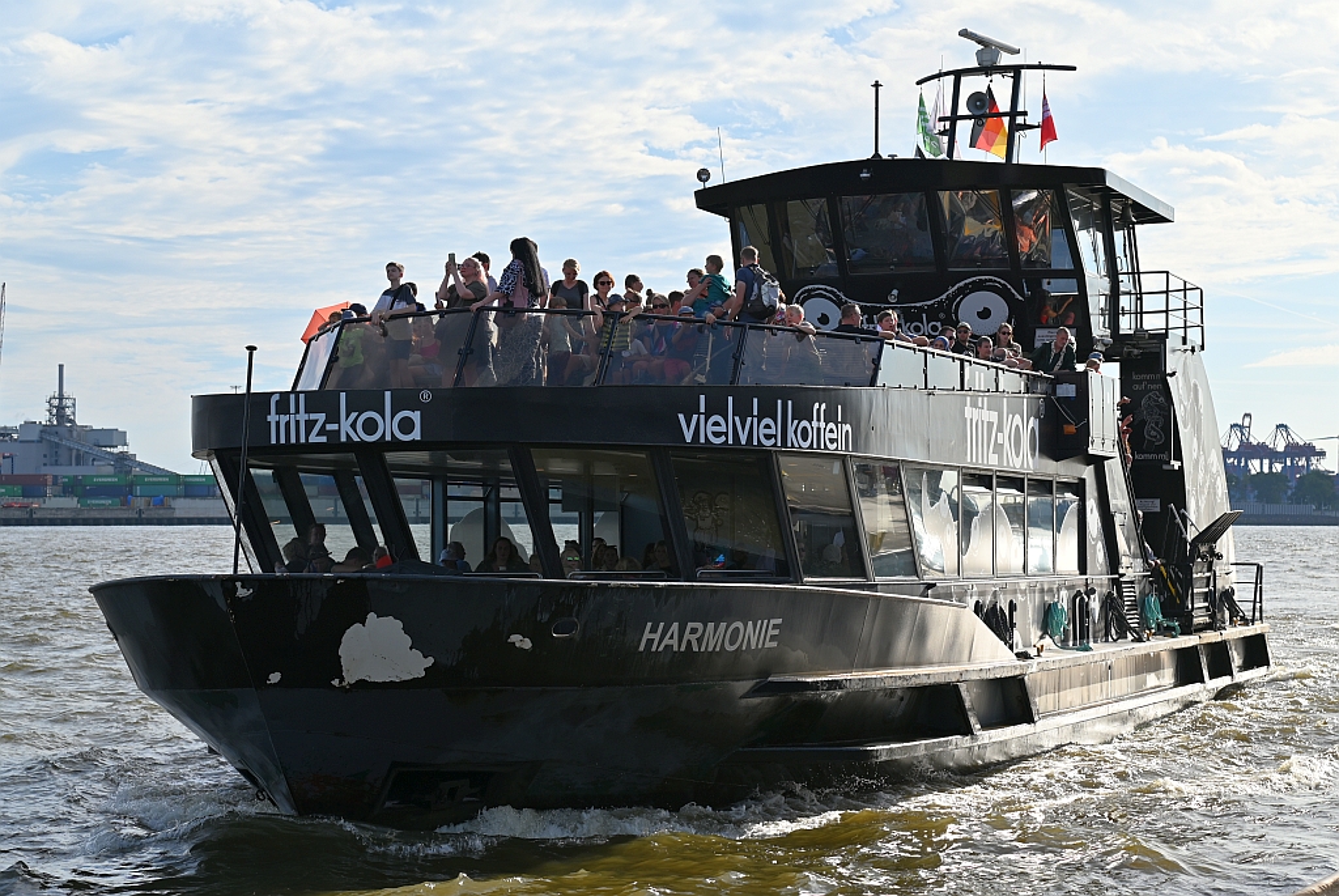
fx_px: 2457
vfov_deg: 20.7
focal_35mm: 66
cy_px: 448
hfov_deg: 30.5
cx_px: 670
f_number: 5.6
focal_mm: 66
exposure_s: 1/500
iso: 100
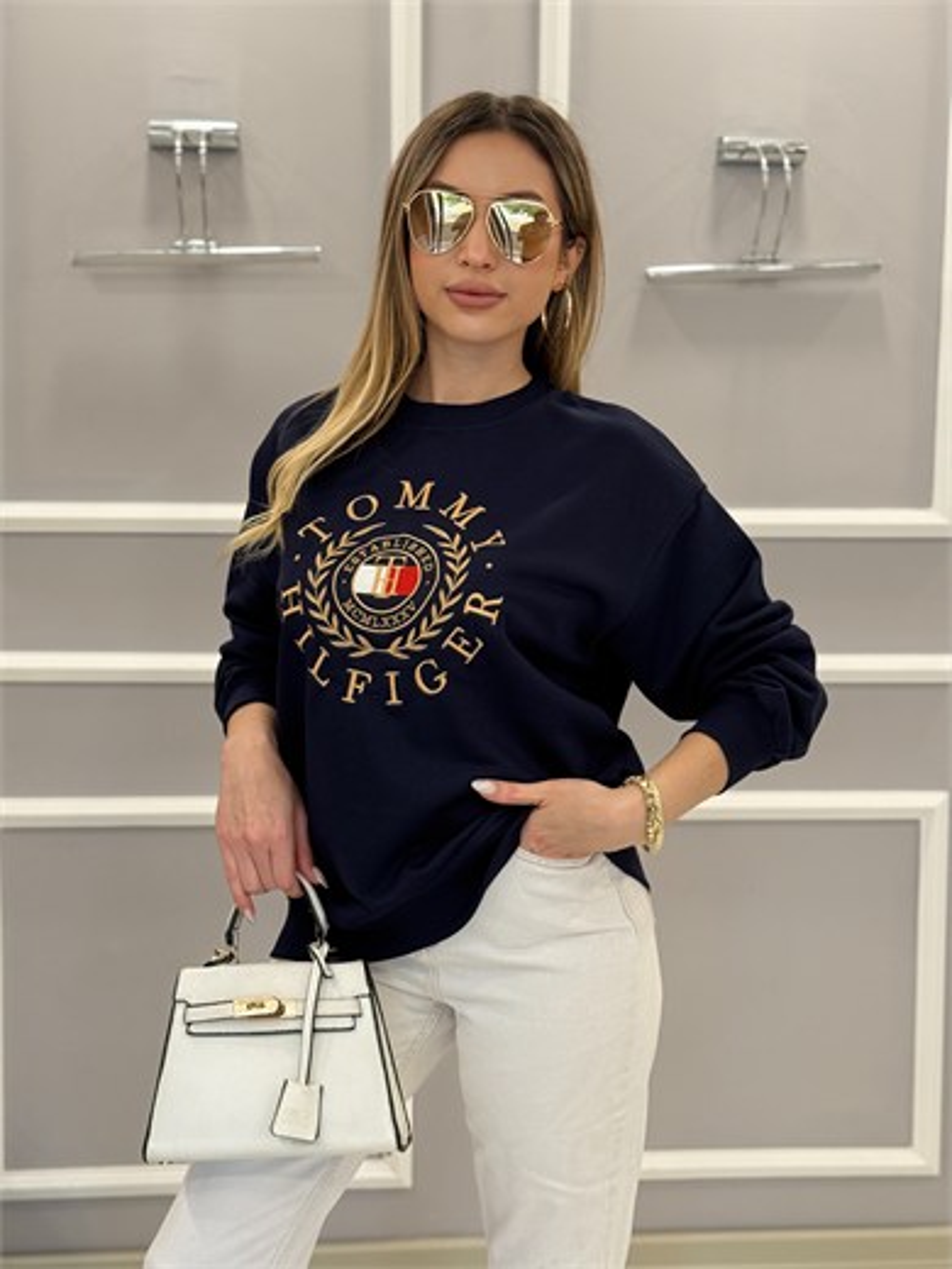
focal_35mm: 48
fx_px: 1760
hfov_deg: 30.3
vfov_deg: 39.7
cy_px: 634
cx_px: 476
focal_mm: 6.76
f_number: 1.78
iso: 125
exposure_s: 1/95
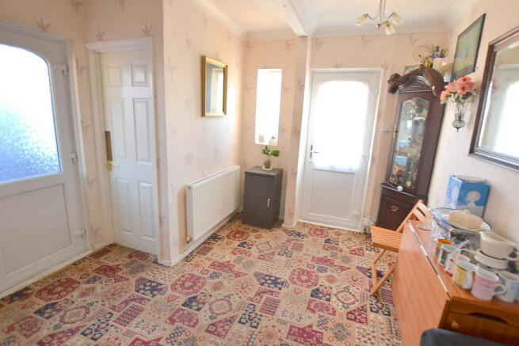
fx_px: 216
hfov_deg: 100.4
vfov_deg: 77.4
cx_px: 260
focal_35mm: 15
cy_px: 173
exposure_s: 1/60
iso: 1000
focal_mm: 10
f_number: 3.5
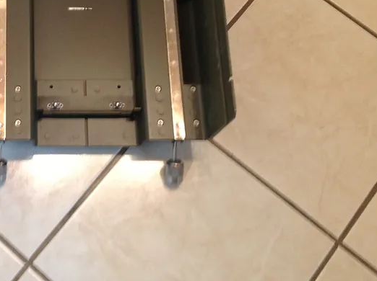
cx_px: 43
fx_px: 729
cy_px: 66
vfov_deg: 21.7
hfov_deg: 28.0
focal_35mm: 67
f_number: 2.4
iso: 125
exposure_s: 1/15
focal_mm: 4.28
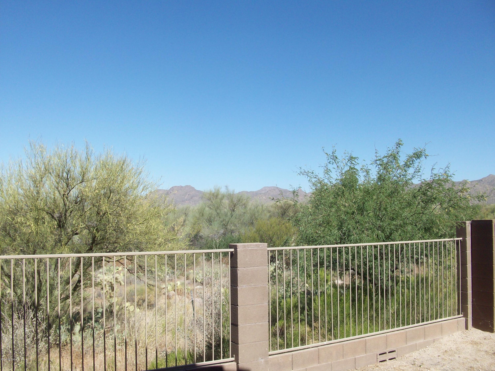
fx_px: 486
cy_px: 186
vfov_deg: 41.8
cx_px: 248
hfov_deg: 54.0
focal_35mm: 34
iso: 64
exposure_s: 1/319
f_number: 5.5
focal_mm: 5.7
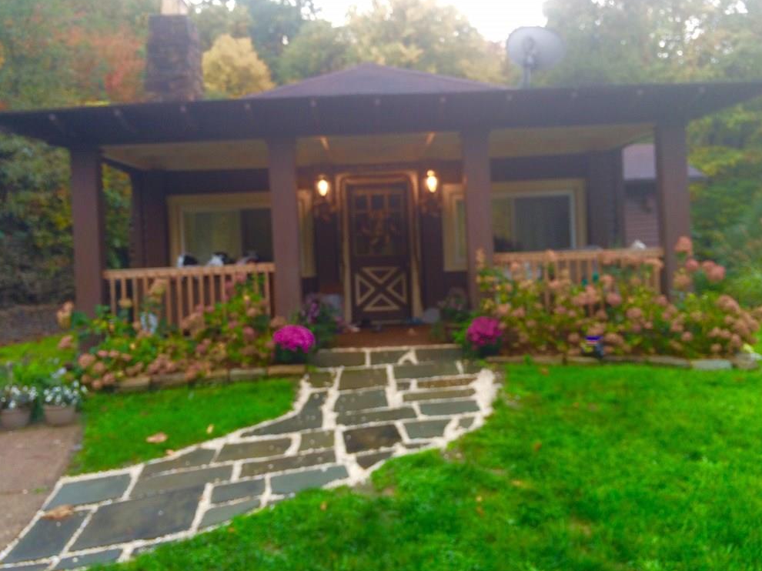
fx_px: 660
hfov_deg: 60.0
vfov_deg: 46.8
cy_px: 279
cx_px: 382
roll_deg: +1.9
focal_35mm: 30
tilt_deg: -0.9
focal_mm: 4.15
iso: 50
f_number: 2.2
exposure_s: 1/60
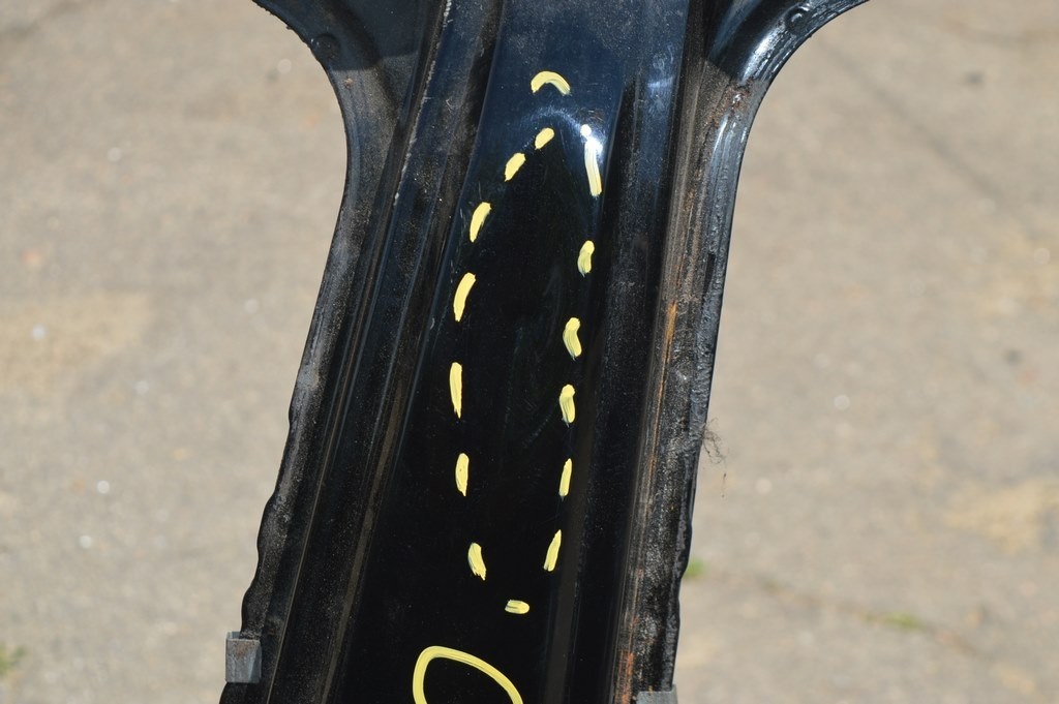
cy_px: 352
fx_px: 2425
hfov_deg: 24.6
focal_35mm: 82
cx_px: 530
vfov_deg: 16.5
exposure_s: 1/200
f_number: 8
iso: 100
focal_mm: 55
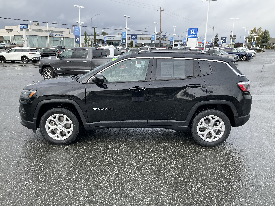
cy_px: 103
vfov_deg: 48.2
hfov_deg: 61.7
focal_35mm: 29
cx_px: 138
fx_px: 230
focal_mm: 3
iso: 25
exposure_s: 1/450
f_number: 1.8
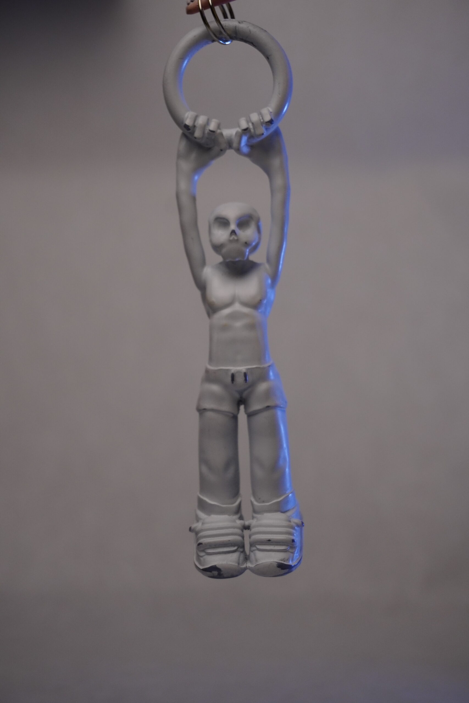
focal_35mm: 75
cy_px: 352
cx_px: 234
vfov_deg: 27.0
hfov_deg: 18.2
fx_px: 1465
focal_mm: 50
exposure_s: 1/60
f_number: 5.6
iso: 640
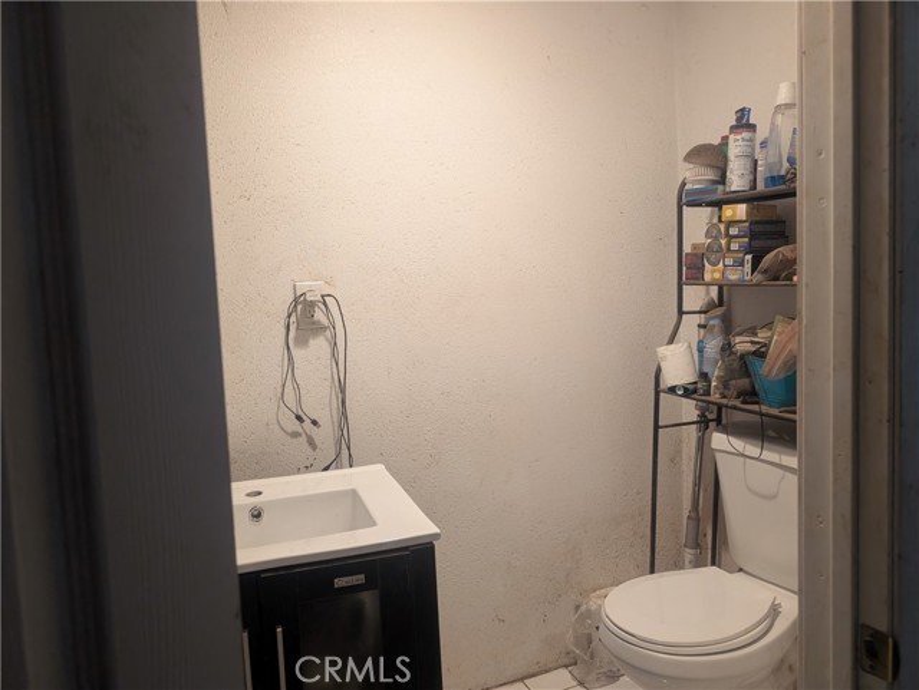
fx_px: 638
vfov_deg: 56.9
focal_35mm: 24
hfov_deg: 71.6
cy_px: 345
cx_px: 460
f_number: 1.68
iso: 908
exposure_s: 1/120
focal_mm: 6.9
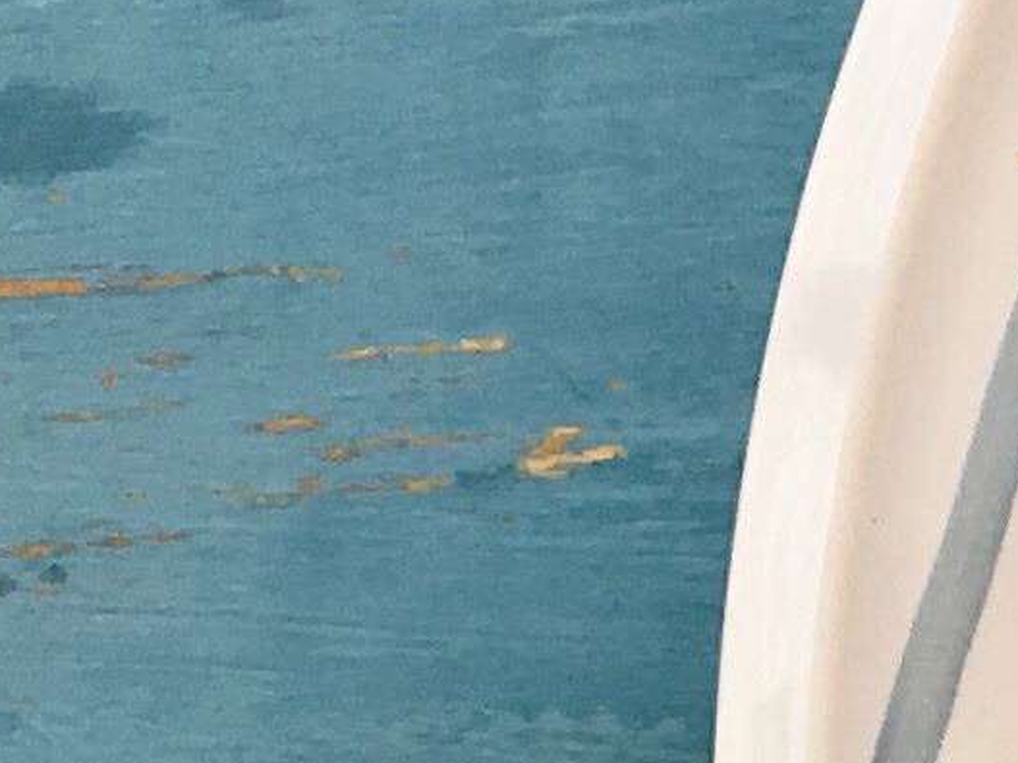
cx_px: 2791
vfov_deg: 6.6
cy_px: 1024
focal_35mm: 222
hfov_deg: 8.0
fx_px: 6527
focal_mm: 4.15
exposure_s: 1/349
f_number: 2.2
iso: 25
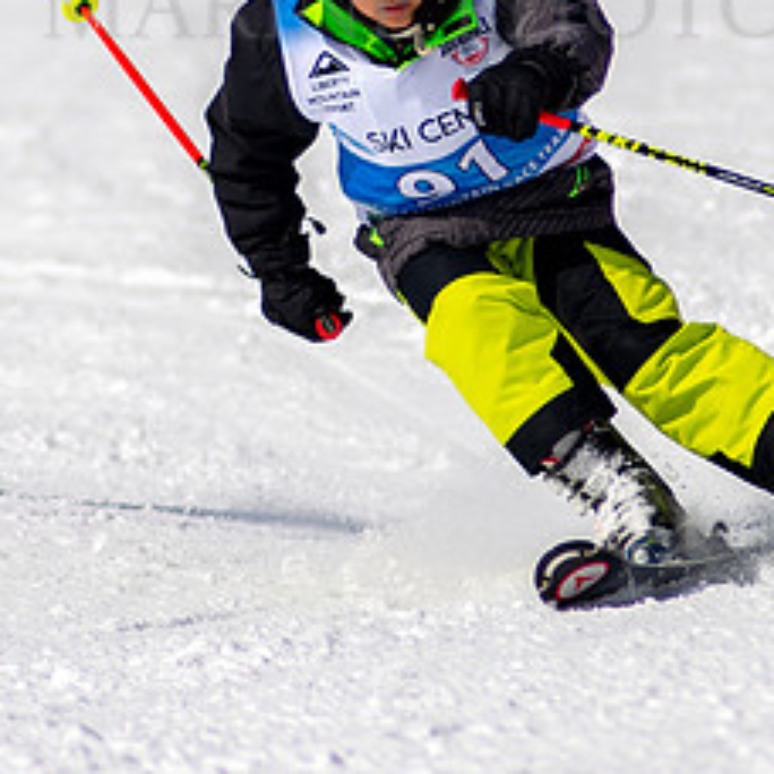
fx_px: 35315
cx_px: 322
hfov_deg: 1.3
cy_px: 115
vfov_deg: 1.3
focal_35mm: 1396
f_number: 2.8
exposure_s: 1/6400
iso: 100
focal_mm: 300
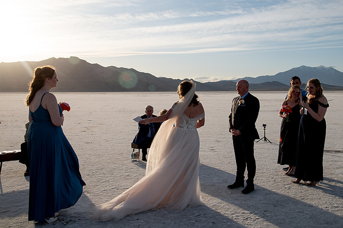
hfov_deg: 48.4
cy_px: 104
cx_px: 192
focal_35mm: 40
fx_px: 380
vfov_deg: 33.4
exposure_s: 1/800
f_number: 8
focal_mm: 35
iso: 200
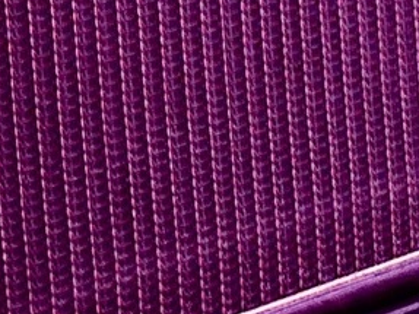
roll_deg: +3.0
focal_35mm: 268
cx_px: 755
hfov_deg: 7.2
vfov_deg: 5.4
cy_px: -409
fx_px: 3243
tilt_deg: -9.7
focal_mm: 6.86
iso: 320
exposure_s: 1/15
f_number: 1.78
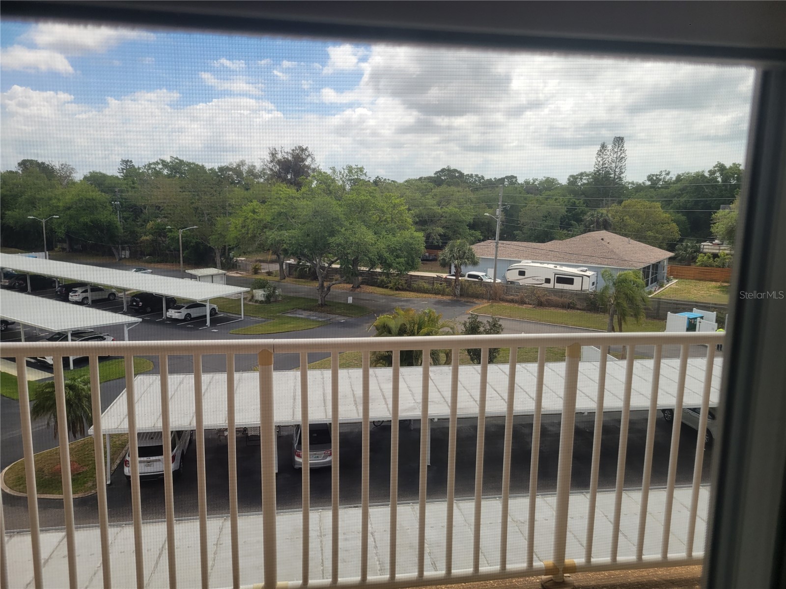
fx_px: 590
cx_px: 393
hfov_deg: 67.3
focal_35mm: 26
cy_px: 294
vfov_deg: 53.1
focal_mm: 5.4
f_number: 1.8
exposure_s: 1/841
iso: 40
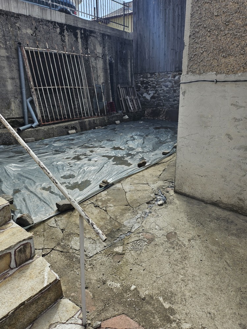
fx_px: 228
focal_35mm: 24
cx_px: 124
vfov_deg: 71.6
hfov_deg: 56.8
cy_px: 164
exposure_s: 1/1318
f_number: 1.8
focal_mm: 5
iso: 50
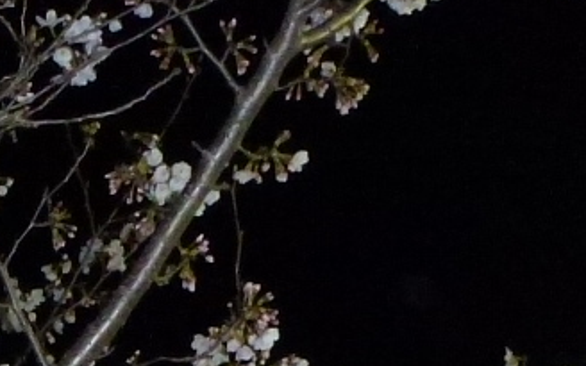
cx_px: -168
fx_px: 2539
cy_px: 818
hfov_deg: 12.8
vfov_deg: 7.8
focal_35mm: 159
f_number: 3.3
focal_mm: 4.3
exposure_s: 1/60
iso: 400
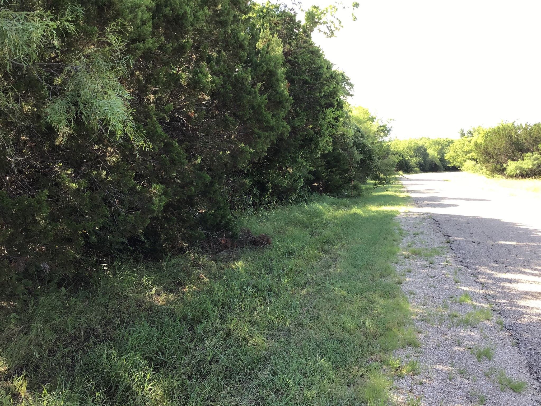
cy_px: 203
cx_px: 270
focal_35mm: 31
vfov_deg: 45.4
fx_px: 484
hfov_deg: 58.4
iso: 25
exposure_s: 1/120
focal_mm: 3.3
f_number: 2.4
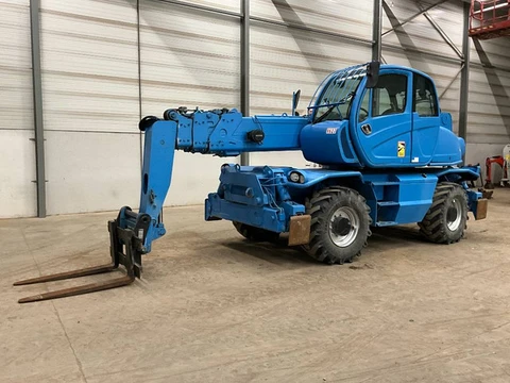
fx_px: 427
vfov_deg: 48.2
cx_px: 255
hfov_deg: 61.7
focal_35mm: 29
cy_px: 192
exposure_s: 1/60
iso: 200
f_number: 1.8
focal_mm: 3
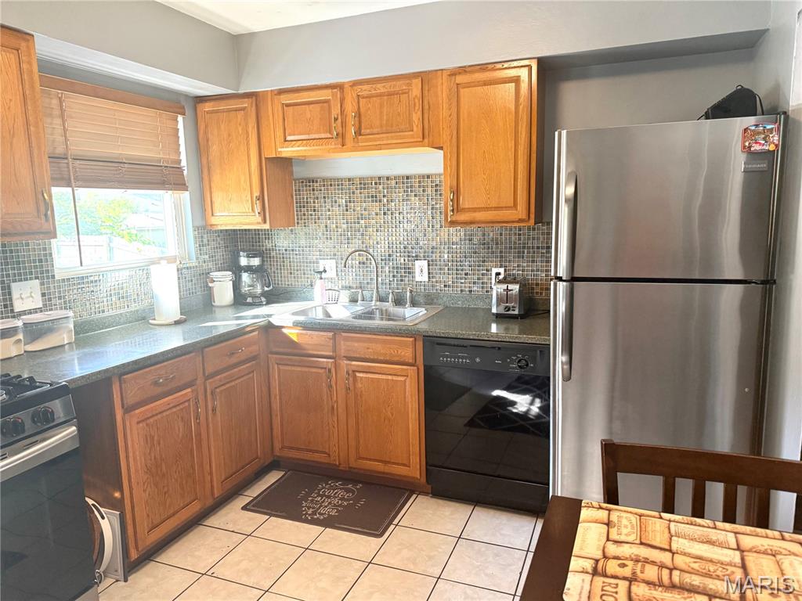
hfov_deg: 71.6
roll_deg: +1.9
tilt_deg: -9.4
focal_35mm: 24
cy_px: 300
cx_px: 401
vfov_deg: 56.8
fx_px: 556
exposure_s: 1/120
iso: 320
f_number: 1.78
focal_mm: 6.76
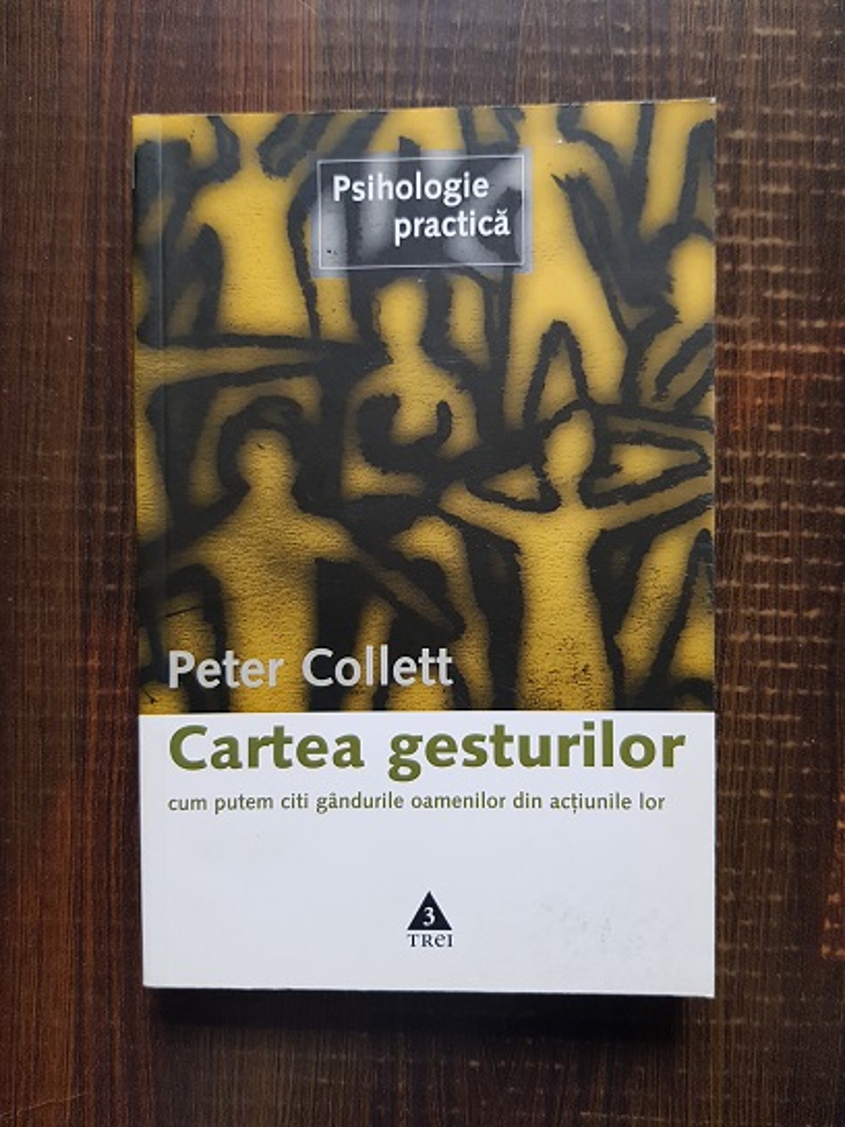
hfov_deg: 53.1
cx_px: 422
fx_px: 846
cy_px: 564
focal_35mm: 26
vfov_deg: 67.3
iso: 160
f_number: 1.7
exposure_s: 1/33
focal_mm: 4.3
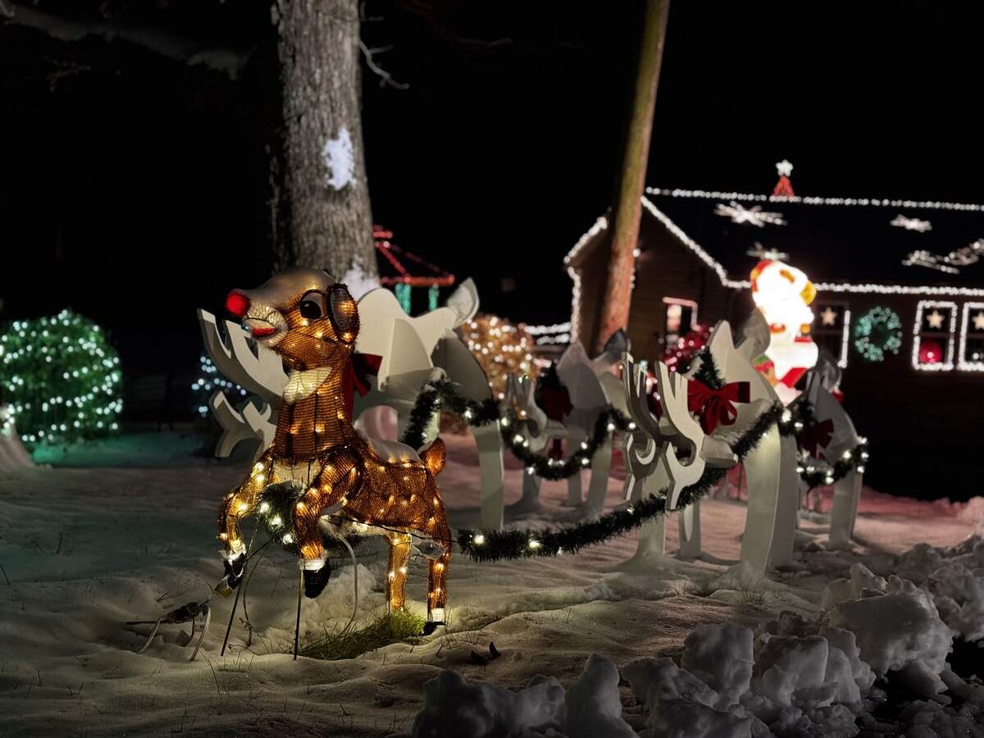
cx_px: 492
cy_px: 369
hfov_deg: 39.7
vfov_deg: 30.3
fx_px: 1364
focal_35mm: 48
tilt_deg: -5.8
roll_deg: -2.8
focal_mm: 6.76
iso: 500
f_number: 1.78
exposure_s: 1/30
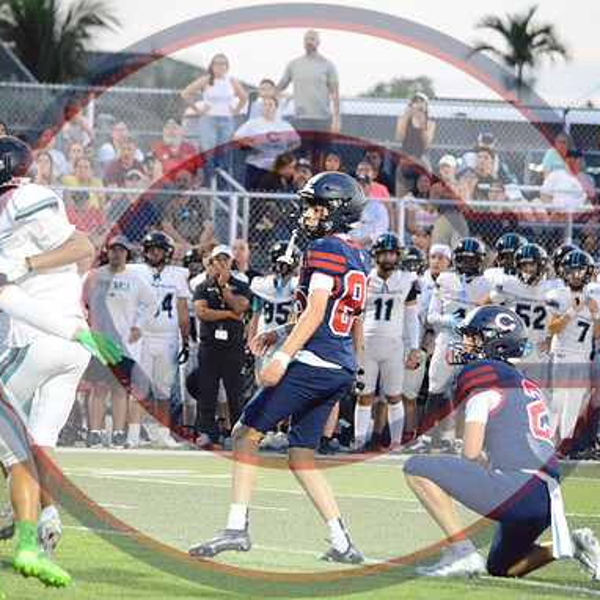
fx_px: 7013
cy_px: 300
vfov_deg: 4.9
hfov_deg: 4.9
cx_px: 292
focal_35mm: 358
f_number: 5
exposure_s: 1/320
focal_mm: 185
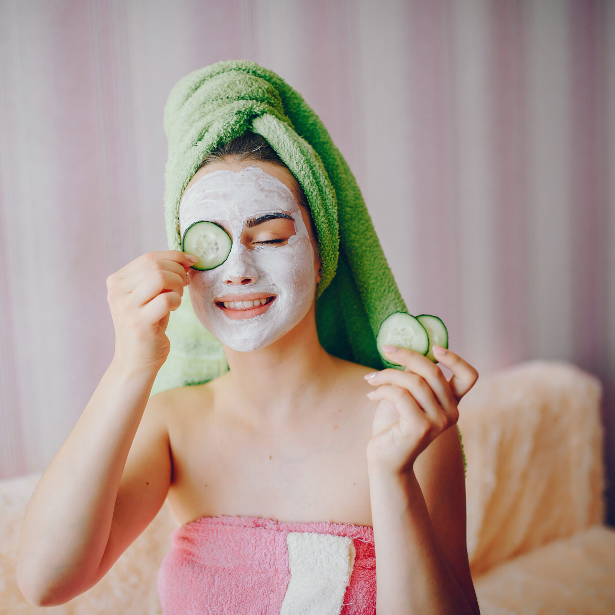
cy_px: 307
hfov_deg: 37.5
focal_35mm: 45
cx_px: 266
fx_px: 905
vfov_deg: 37.6
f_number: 1.6
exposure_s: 1/400
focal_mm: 35
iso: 160
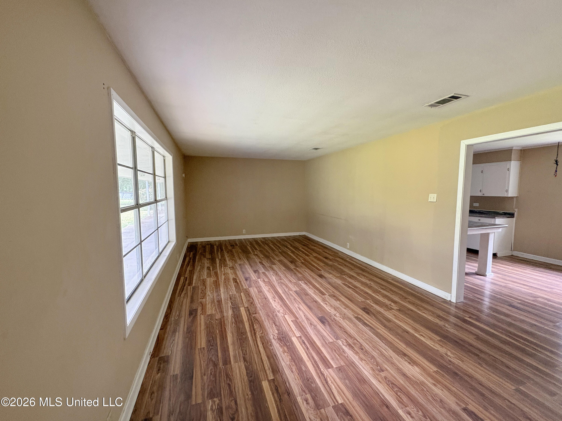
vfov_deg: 85.7
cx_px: 281
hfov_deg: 102.1
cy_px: 210
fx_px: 227
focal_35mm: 14
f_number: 2.2
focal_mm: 2.22
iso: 400
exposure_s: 1/60
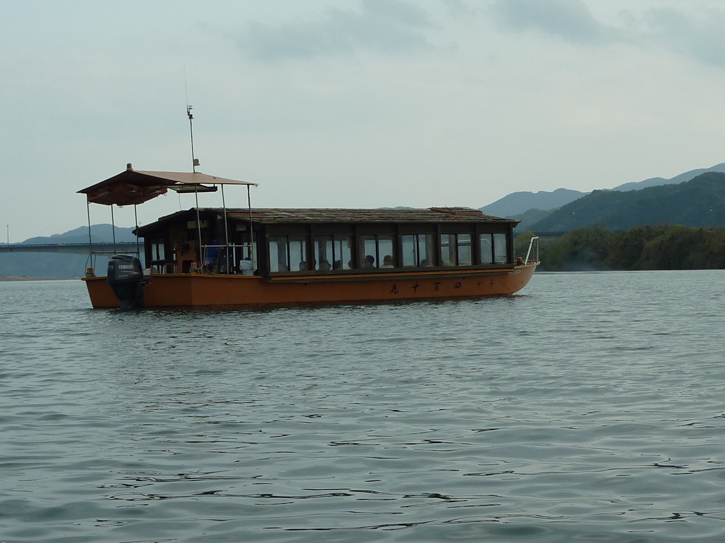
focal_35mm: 80
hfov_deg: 24.4
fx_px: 1676
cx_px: 362
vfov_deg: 18.4
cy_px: 272
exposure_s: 1/500
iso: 80
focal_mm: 7.3
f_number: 4
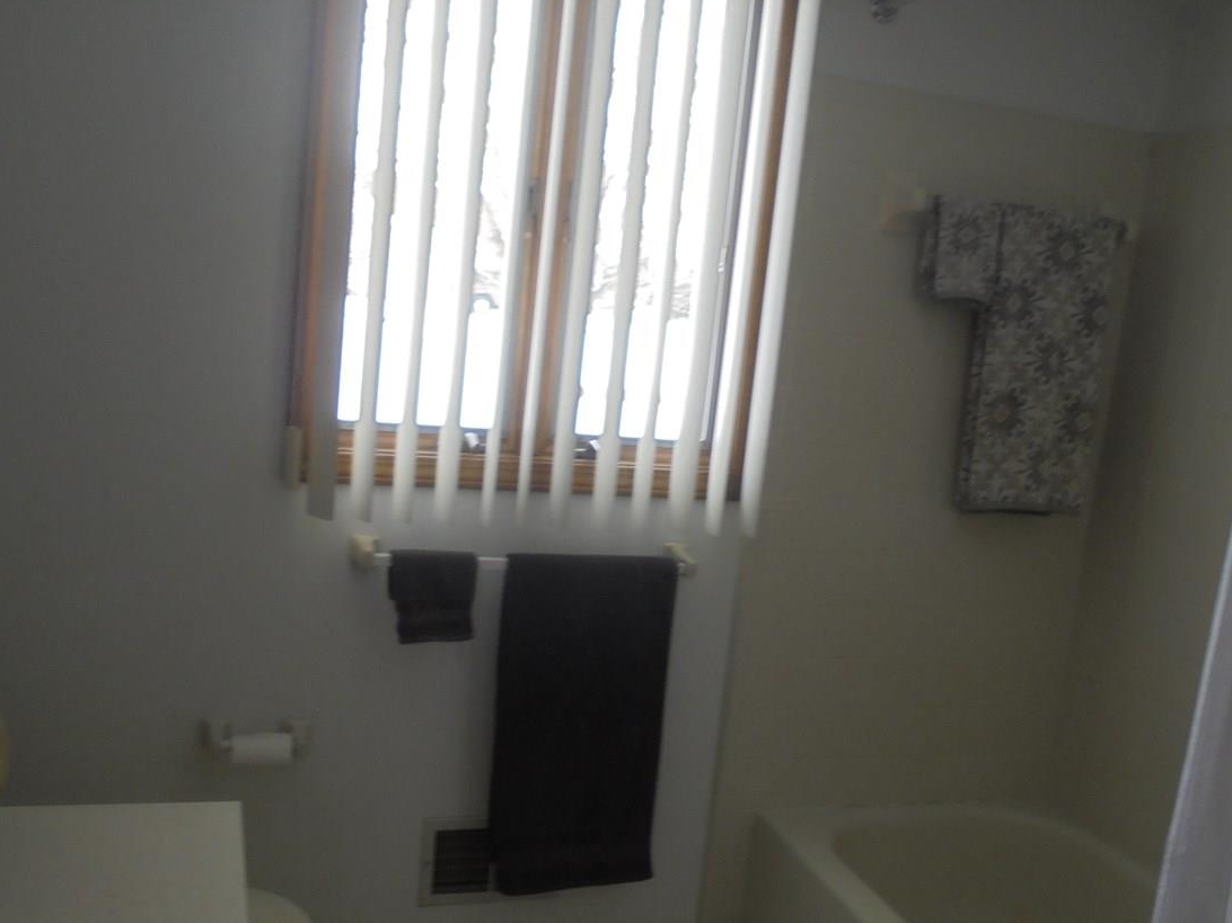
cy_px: 528
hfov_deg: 54.0
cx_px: 626
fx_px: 1210
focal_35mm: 34
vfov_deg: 41.7
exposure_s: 1/40
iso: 100
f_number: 3.7
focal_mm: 5.3
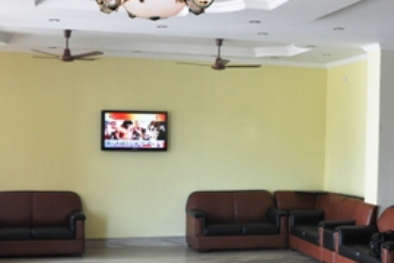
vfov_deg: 22.5
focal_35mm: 60
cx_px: 283
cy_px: 176
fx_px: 657
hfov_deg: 32.9
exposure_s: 1/50
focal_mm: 18
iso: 800
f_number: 7.1
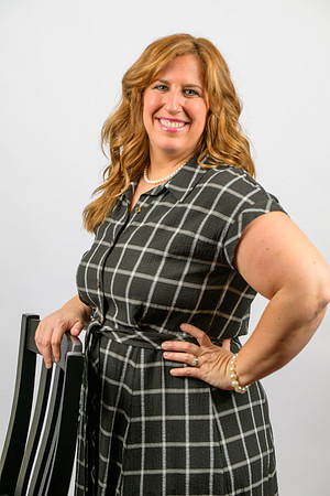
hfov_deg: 18.2
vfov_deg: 27.0
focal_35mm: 75
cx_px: 165
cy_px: 248
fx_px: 1031
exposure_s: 1/160
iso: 1000
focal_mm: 75
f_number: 6.3
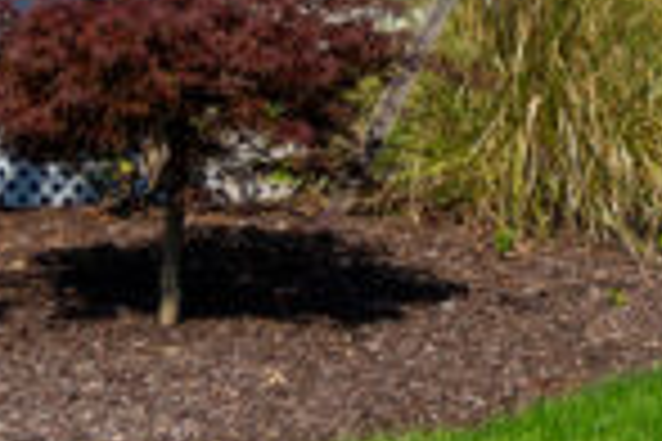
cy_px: -515
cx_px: 1338
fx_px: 4487
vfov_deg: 5.5
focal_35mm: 244
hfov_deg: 8.0
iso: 200
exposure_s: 1/800
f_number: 7.1
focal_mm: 35
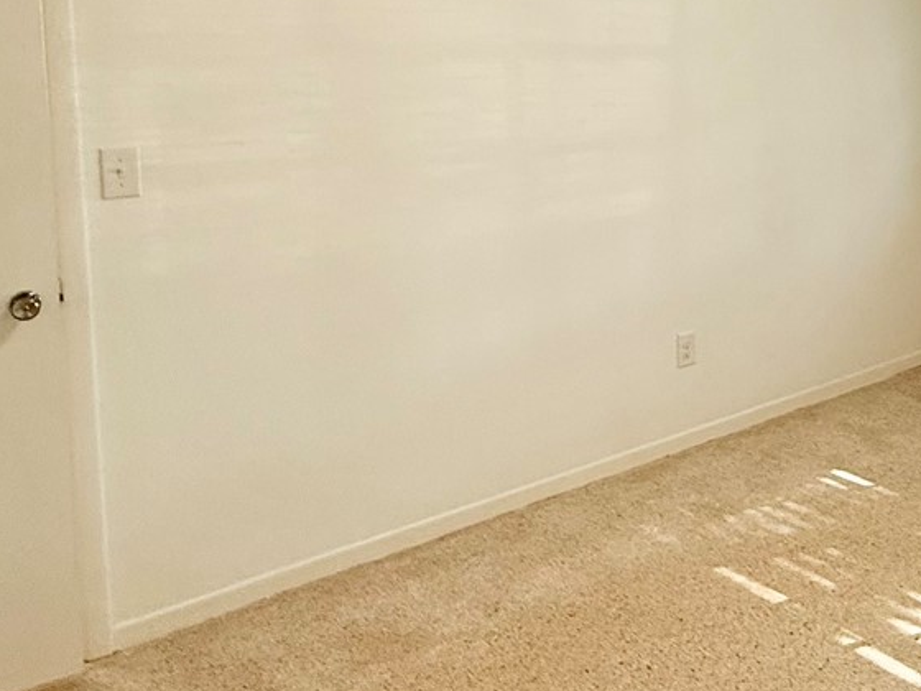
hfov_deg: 42.7
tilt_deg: -3.6
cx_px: 837
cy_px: 107
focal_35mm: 40
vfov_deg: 34.5
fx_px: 1064
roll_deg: +0.7
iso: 200
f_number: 2.2
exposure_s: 1/120
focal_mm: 2.22
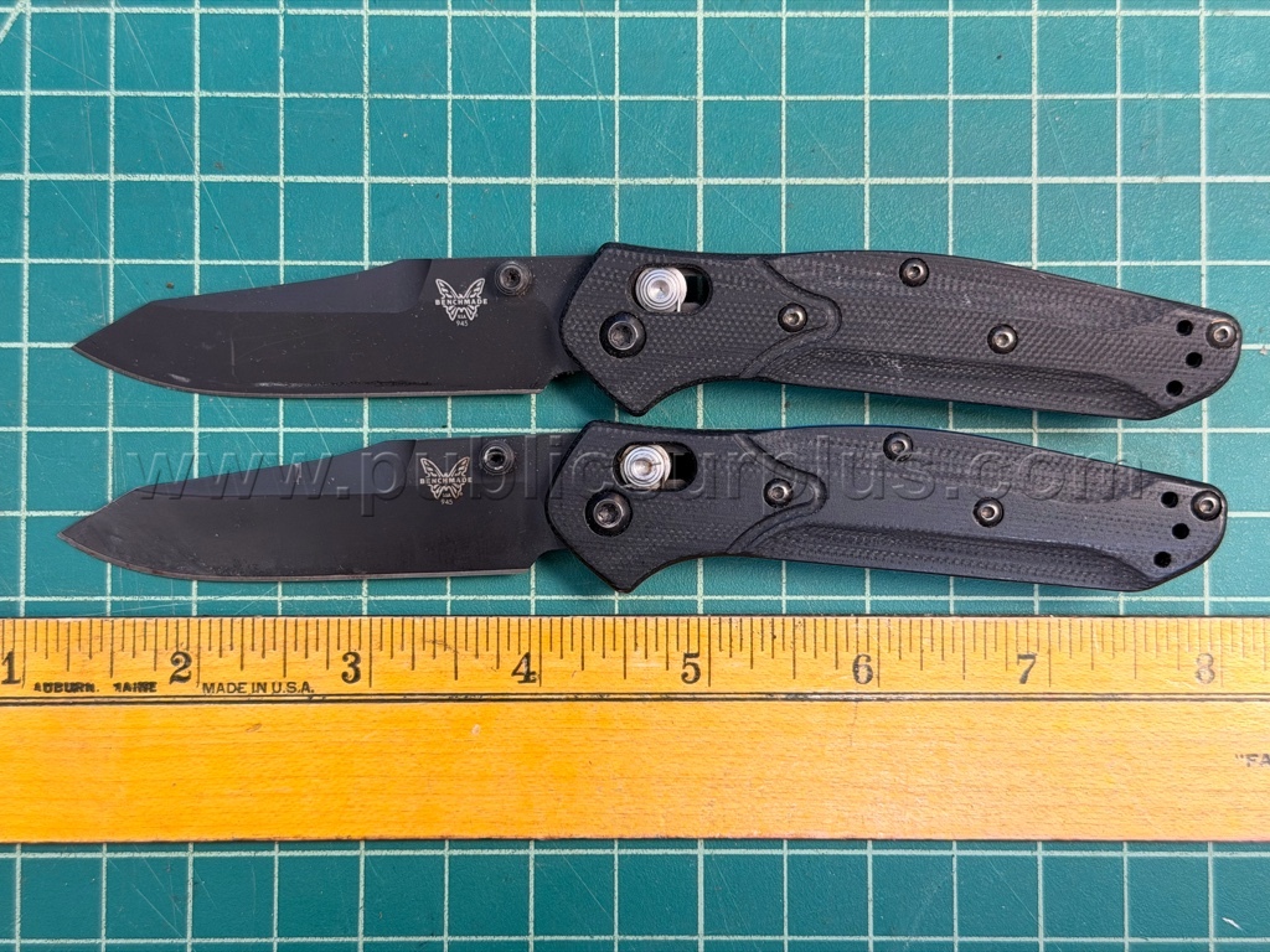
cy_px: 476
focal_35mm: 48
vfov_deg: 30.3
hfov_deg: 39.7
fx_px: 1761
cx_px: 635
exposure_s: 1/120
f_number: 1.78
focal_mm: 6.76
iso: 64
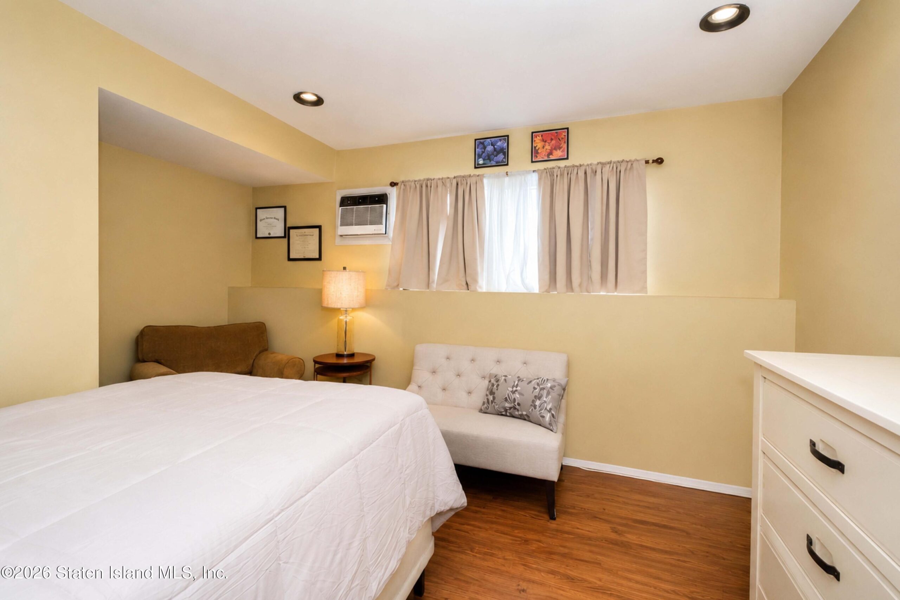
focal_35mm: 15
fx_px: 375
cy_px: 300
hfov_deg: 100.4
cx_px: 450
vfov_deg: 77.3
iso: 2000
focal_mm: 10
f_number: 8
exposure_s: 1/60
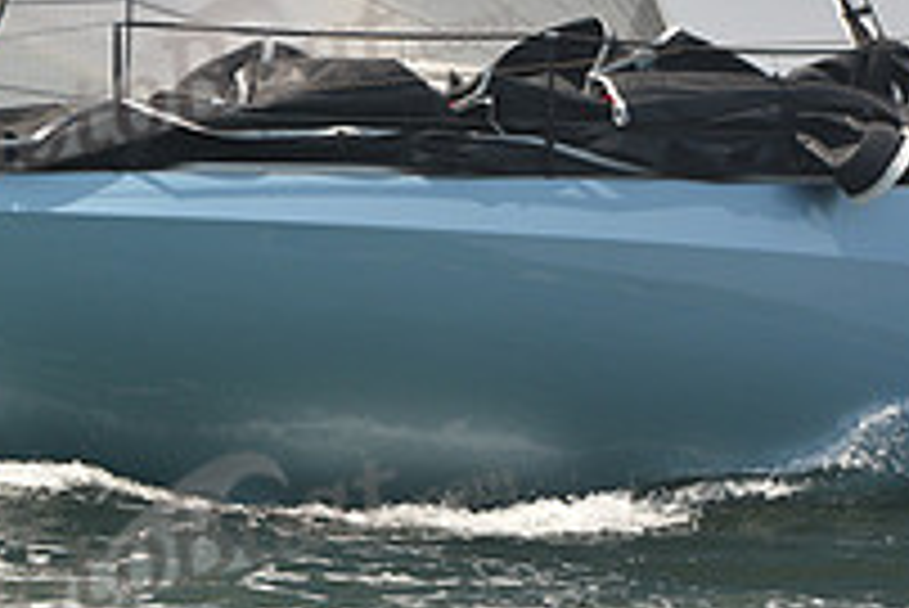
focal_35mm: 201
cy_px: -83
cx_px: -346
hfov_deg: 10.0
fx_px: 5079
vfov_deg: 6.8
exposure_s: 1/640
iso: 250
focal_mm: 70
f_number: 5
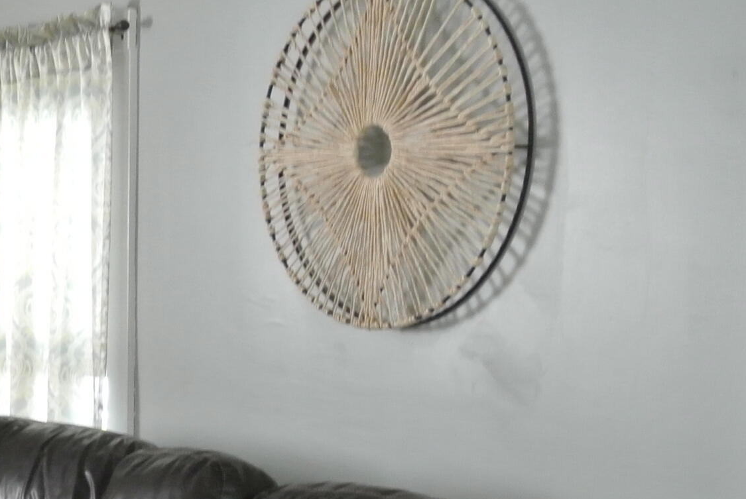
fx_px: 1660
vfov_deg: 16.5
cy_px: 575
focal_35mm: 80
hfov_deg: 24.4
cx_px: 33
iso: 800
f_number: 3.5
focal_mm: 11.4
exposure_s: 1/15
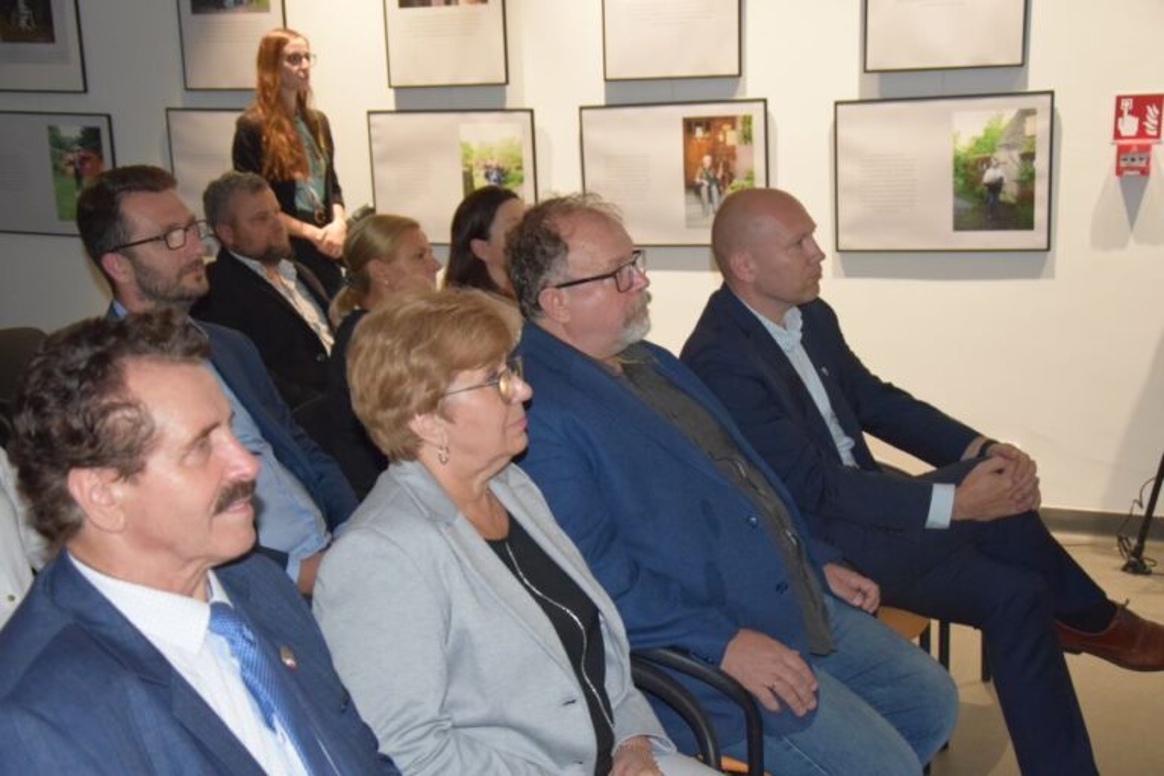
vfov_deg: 26.5
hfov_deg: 38.9
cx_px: 582
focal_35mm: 51
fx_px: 1649
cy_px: 388
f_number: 4.2
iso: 3200
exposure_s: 1/60
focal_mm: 34
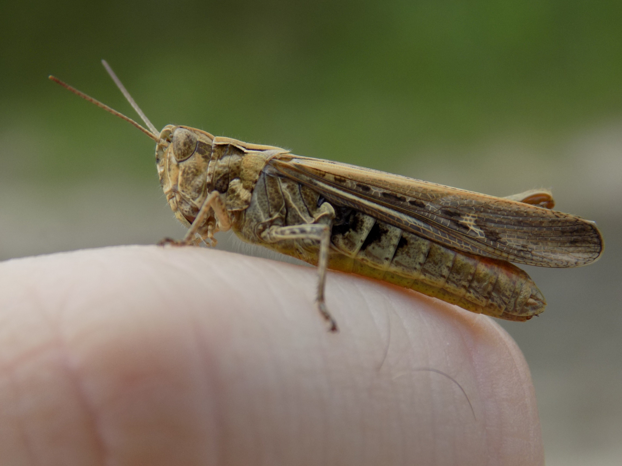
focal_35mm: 118
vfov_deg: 12.6
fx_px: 2120
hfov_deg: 16.7
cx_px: 311
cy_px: 233
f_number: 4.8
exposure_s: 1/320
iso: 80
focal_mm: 20.9
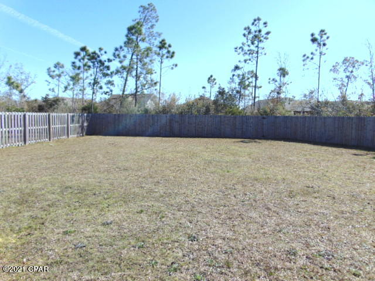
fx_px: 271
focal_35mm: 25
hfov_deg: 69.4
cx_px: 188
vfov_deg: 54.9
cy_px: 140
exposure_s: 1/200
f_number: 7.7
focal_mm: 4.5
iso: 80
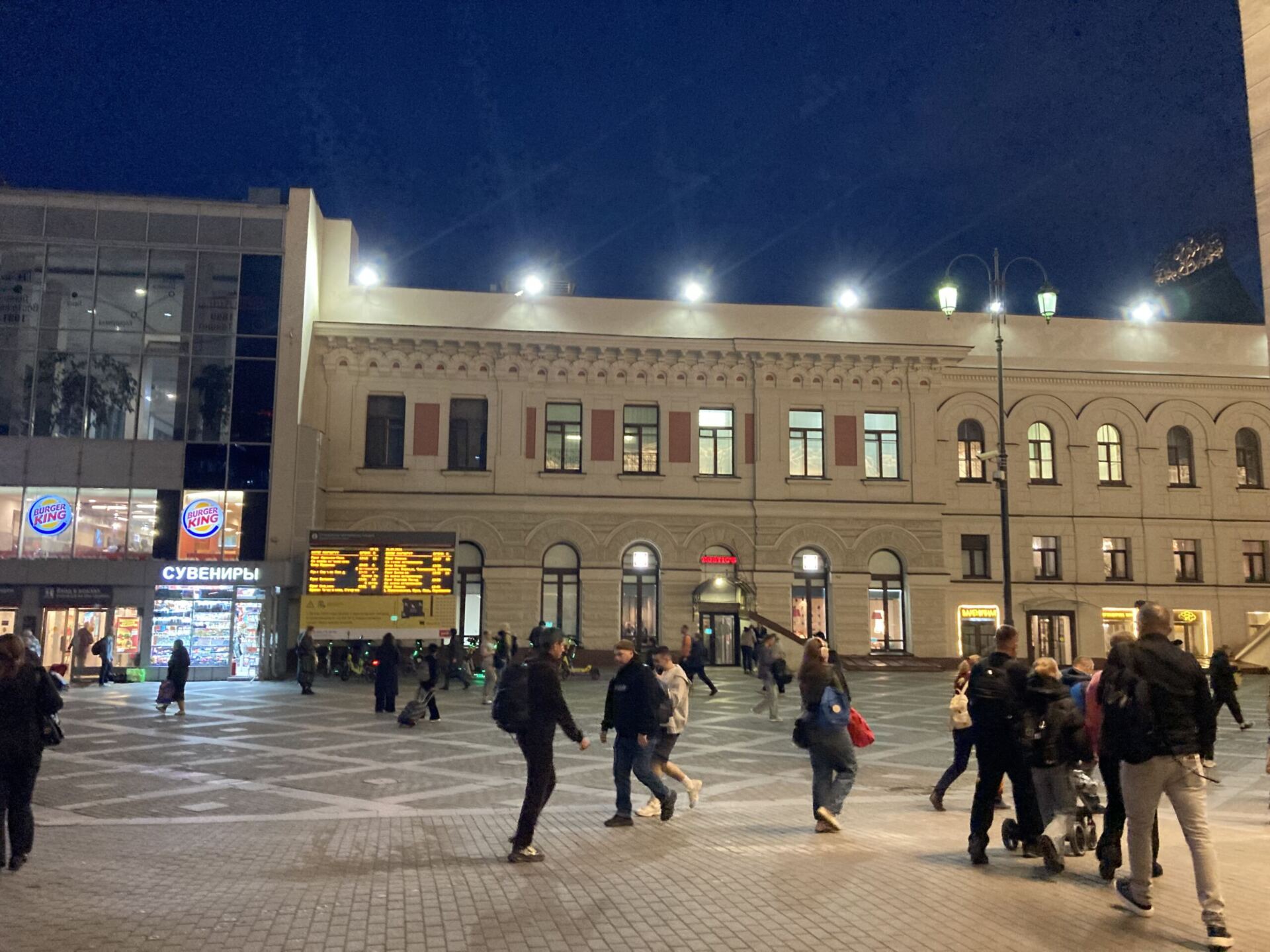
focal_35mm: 28
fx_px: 1027
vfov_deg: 49.7
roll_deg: -1.4
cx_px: 635
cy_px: 476
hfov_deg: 63.4
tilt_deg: +9.8
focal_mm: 3.99
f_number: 1.8
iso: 400
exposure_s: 1/36
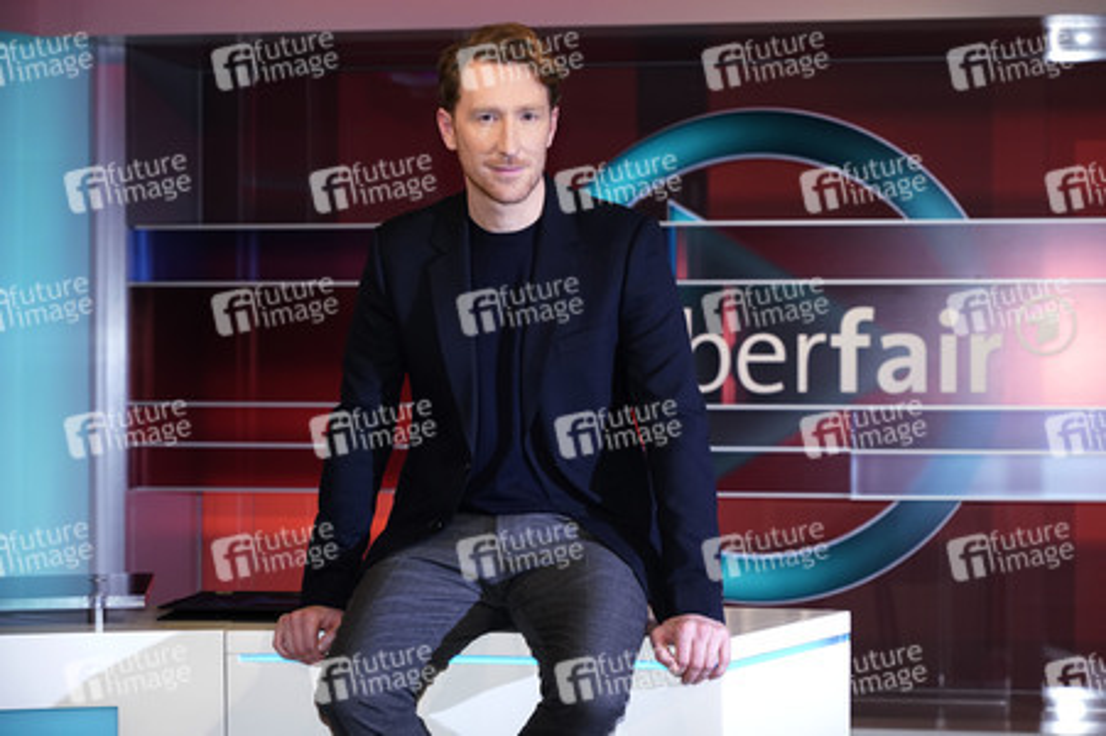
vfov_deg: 17.7
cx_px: 553
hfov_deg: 26.3
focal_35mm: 77
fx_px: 2364
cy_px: 368
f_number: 5.6
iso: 1600
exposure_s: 1/125
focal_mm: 77
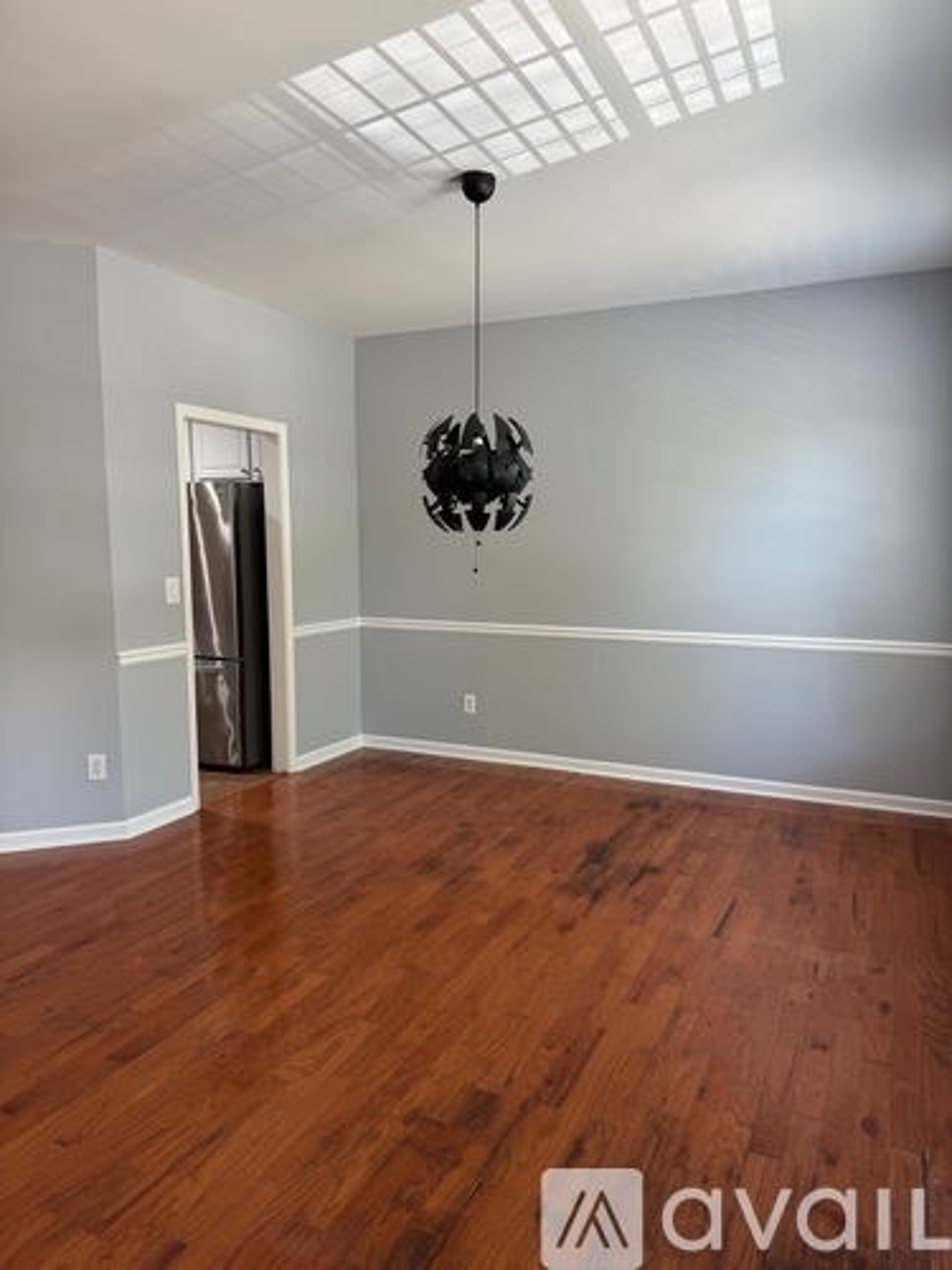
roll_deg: +0.1
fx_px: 880
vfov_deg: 71.6
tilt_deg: -7.7
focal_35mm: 24
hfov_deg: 56.8
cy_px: 635
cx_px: 476
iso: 125
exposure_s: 1/60
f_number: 1.78
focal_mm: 6.76
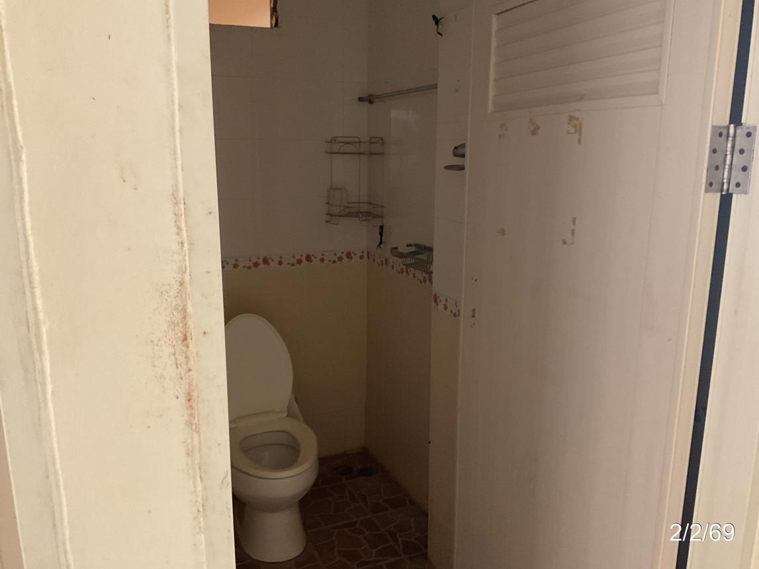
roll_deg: +0.3
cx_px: 380
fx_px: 636
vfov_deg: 48.2
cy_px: 284
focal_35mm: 29
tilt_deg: -13.0
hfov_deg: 61.7
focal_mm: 3
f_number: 1.8
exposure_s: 1/40
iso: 250
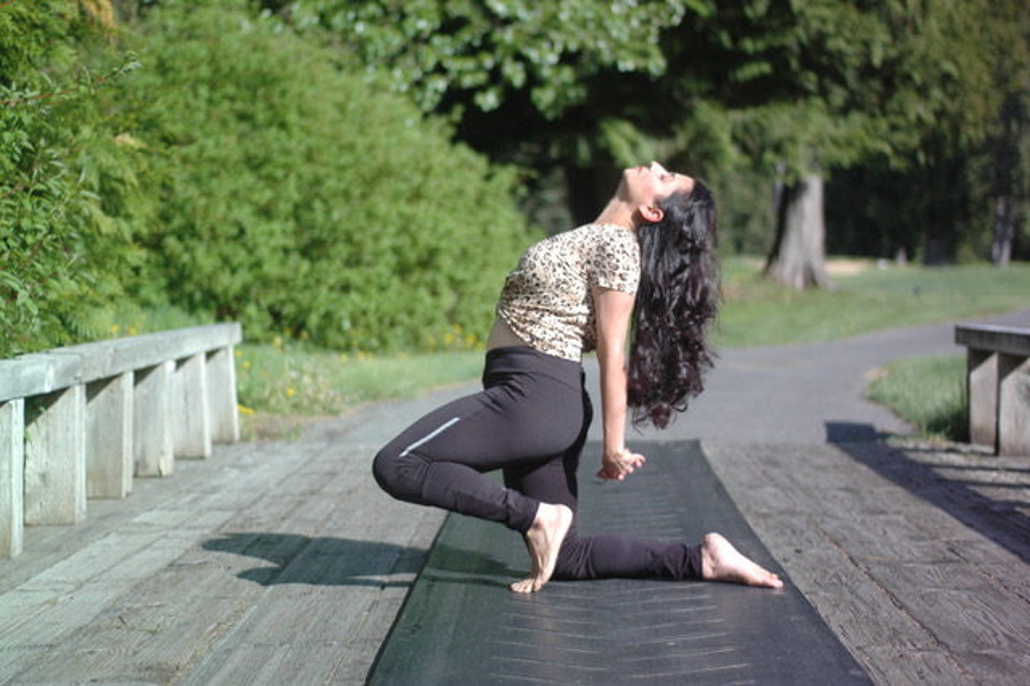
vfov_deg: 18.2
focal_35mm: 75
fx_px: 2145
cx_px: 515
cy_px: 343
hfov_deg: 27.0
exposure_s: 1/6400
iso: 320
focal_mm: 50
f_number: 1.8
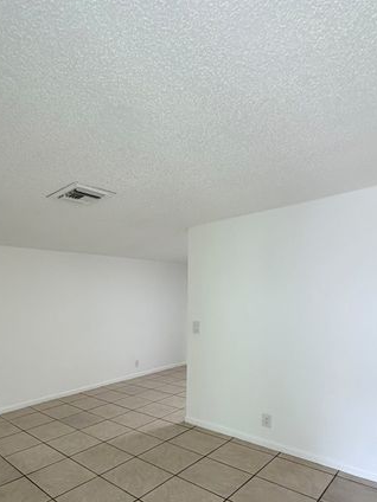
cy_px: 357
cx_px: 109
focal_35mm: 22
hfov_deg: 58.8
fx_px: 319
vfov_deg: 72.7
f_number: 2.2
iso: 320
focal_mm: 2.22
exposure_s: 1/120
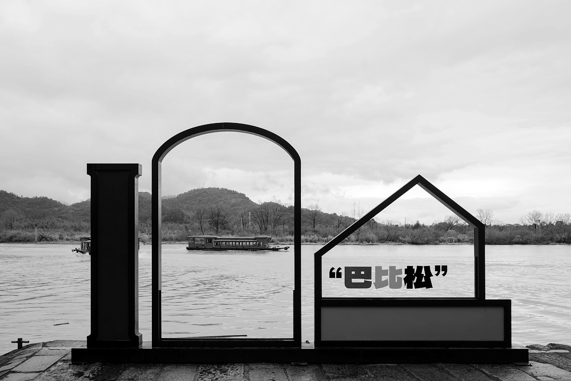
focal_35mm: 29
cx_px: 286
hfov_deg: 63.7
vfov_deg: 44.9
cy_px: 190
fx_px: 460
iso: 500
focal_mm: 29
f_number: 7.1
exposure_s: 1/320
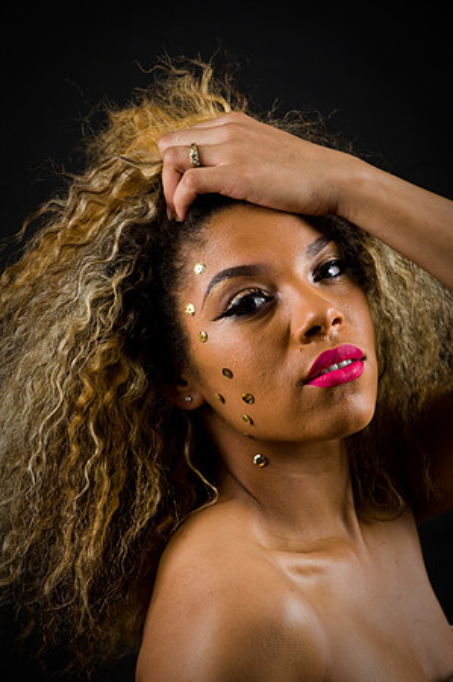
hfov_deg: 6.9
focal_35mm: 200
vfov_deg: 10.3
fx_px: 3783
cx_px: 226
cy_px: 341
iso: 200
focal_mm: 200
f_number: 5.6
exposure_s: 1/125
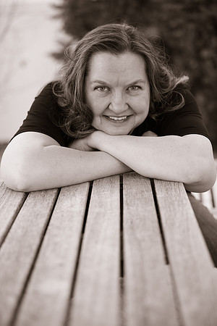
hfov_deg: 19.5
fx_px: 633
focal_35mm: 70
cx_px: 108
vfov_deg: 28.8
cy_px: 163
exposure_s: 1/250
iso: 200
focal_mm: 70
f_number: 3.2
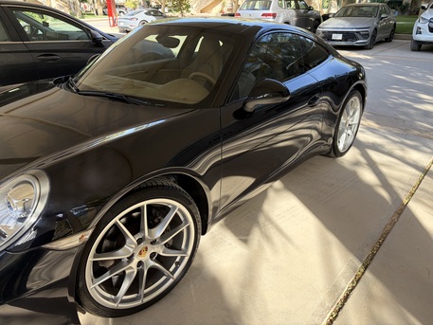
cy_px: 162
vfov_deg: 53.1
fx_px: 325
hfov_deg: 67.3
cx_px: 216
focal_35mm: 26
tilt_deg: -25.1
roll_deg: +0.3
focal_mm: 5.96
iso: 64
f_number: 1.6
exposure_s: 1/694
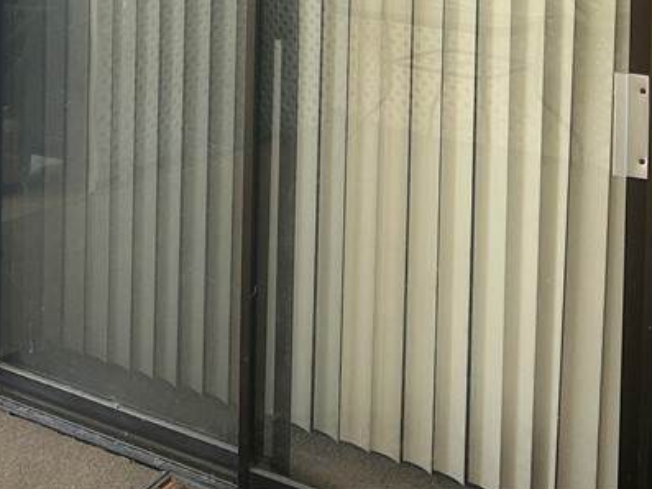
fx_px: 1262
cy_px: -133
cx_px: 412
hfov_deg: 28.8
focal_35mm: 67
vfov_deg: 20.2
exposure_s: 1/121
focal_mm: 5.7
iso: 80
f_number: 1.5
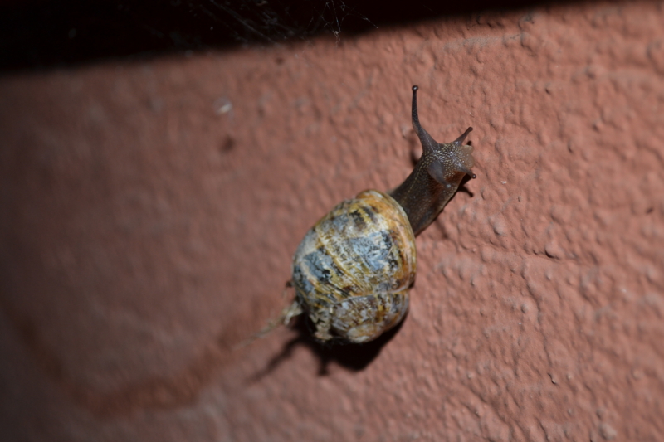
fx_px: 1106
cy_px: 221
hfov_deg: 33.4
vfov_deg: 22.6
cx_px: 332
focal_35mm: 60
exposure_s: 1/60
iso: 400
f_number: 5.3
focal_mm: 40
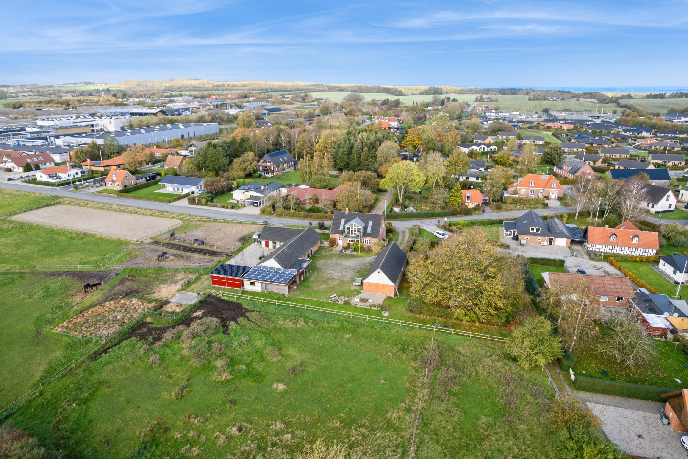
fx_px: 420
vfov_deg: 57.2
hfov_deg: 78.6
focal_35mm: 22
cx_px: 344
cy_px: 230
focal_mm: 8.4
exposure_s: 1/800
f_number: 2.8
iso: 110
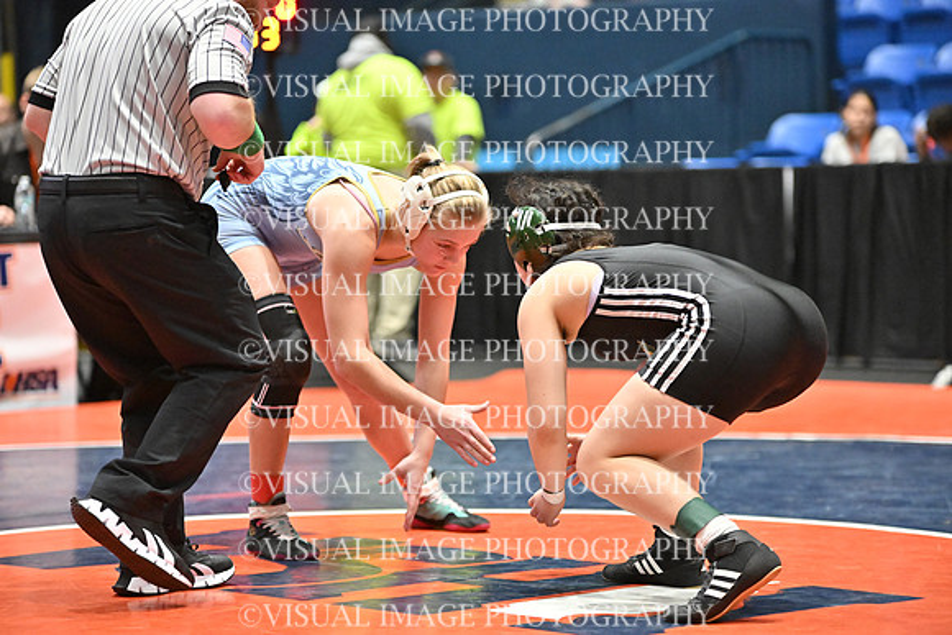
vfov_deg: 10.6
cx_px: 476
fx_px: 3438
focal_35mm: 130
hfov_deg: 15.8
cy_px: 318
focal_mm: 130
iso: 6400
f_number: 2.8
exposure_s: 1/1000
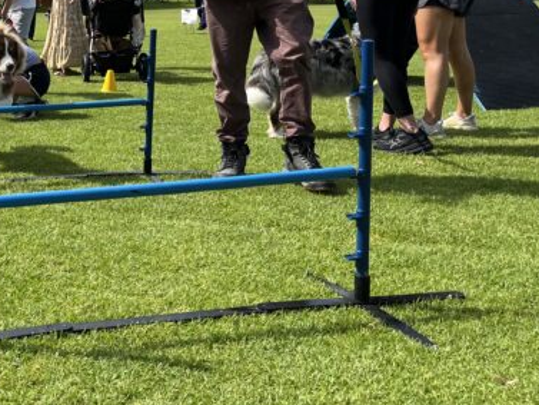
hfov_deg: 33.7
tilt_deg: -4.1
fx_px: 826
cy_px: 50
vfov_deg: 26.7
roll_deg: +1.6
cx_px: 27
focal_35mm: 53
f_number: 1.6
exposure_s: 1/4016
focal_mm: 5.1
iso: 50
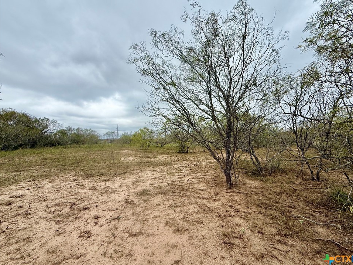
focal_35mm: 15
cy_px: 130
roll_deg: +0.0
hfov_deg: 98.0
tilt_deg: +4.1
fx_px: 153
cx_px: 188
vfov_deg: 81.7
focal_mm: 2.22
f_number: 2.2
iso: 50
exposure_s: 1/569
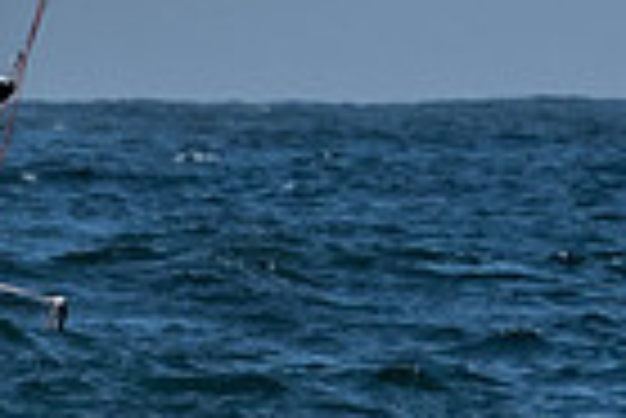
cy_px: -1111
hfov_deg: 0.9
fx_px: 41080
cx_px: -385
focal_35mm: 2360
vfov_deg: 0.6
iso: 200
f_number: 6.3
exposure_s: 1/2000
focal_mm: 200
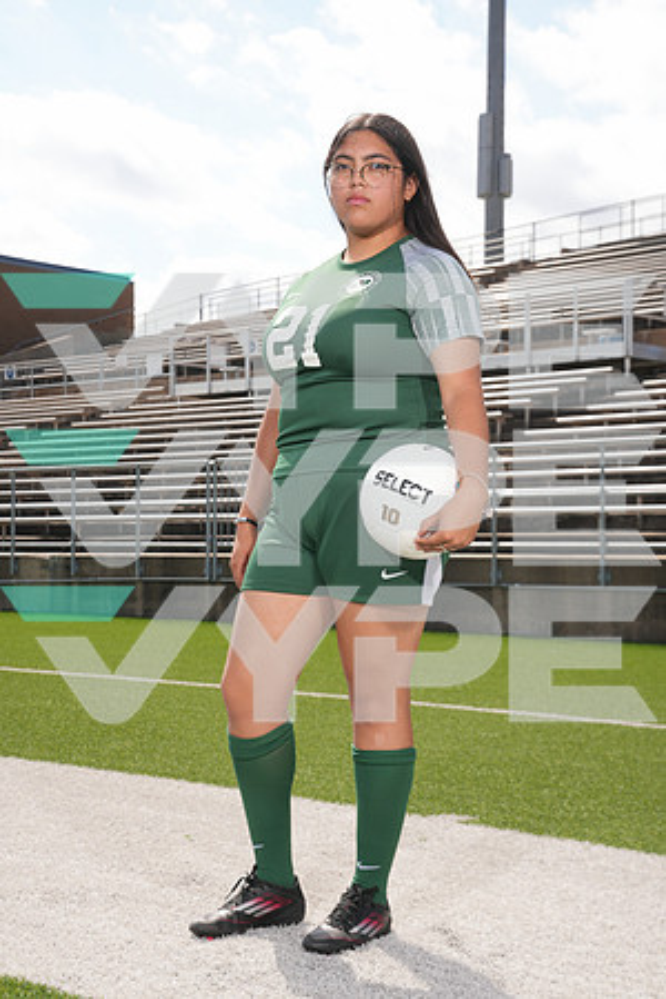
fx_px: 1609
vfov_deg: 34.5
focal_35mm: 58
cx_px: 333
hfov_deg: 23.4
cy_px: 500
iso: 125
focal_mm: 58
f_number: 9
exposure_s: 1/200
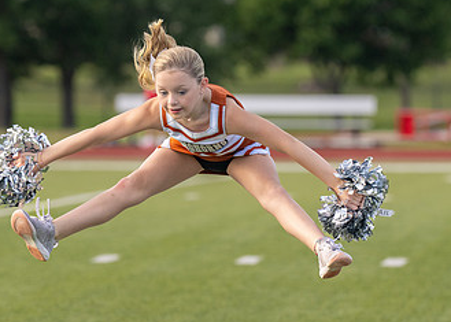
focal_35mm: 313
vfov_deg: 4.6
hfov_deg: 6.4
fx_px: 4009
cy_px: 200
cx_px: 226
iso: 400
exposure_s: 1/3200
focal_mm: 132
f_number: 2.8
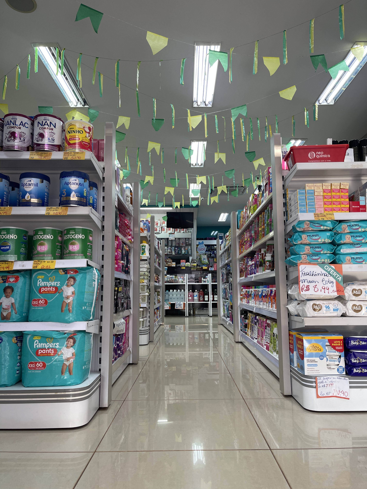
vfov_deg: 69.4
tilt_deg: +5.2
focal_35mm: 25
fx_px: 353
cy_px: 244
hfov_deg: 54.9
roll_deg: +1.4
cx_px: 184
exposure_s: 1/120
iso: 100
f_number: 1.6
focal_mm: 5.1
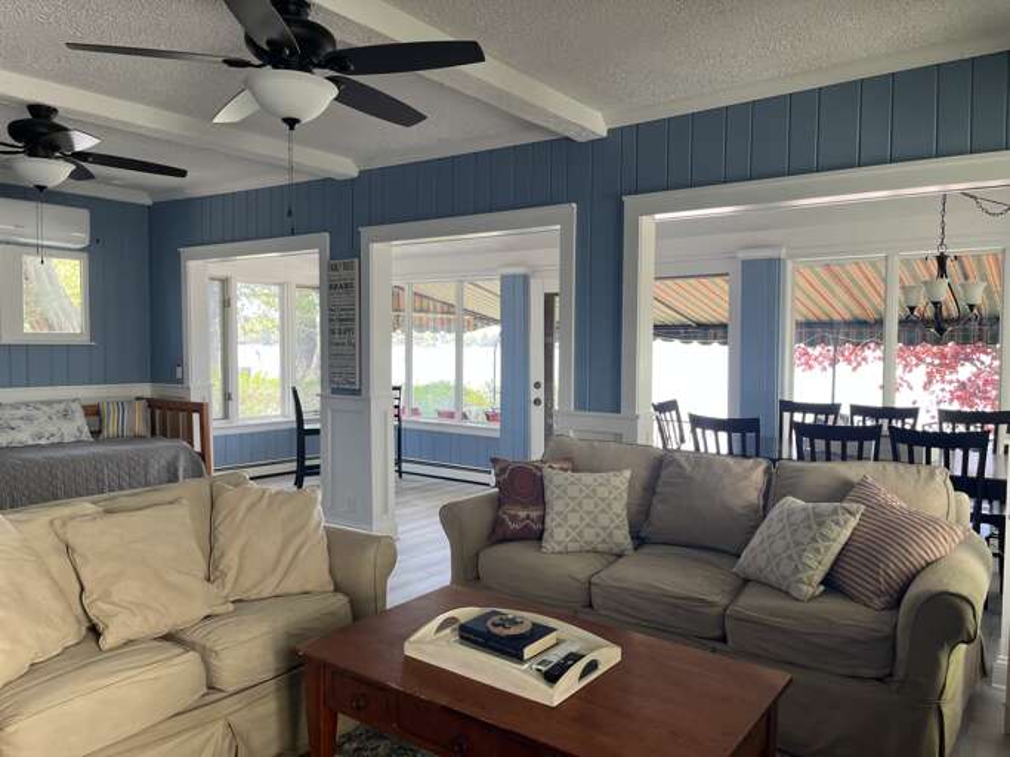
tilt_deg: -2.5
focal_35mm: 26
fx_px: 758
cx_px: 505
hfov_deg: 67.3
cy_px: 378
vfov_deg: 53.0
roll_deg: -0.8
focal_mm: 5.1
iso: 64
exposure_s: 1/121
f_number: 1.6
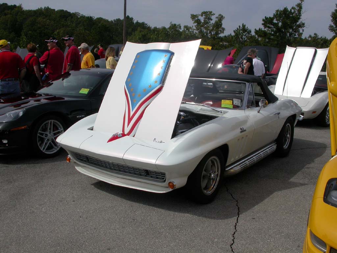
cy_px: 126
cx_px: 168
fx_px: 370
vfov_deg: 37.7
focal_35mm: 38
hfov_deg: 49.0
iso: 100
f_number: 7.5
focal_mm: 7.85
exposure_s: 1/743
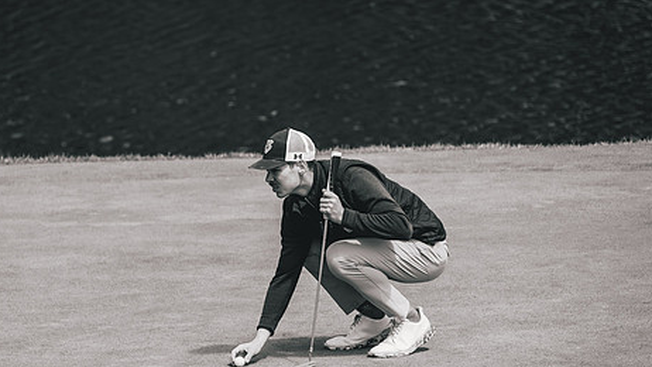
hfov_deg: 5.3
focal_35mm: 404
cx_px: 279
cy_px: 234
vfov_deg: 3.0
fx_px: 6985
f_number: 6.3
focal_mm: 296
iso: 640
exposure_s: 1/2500
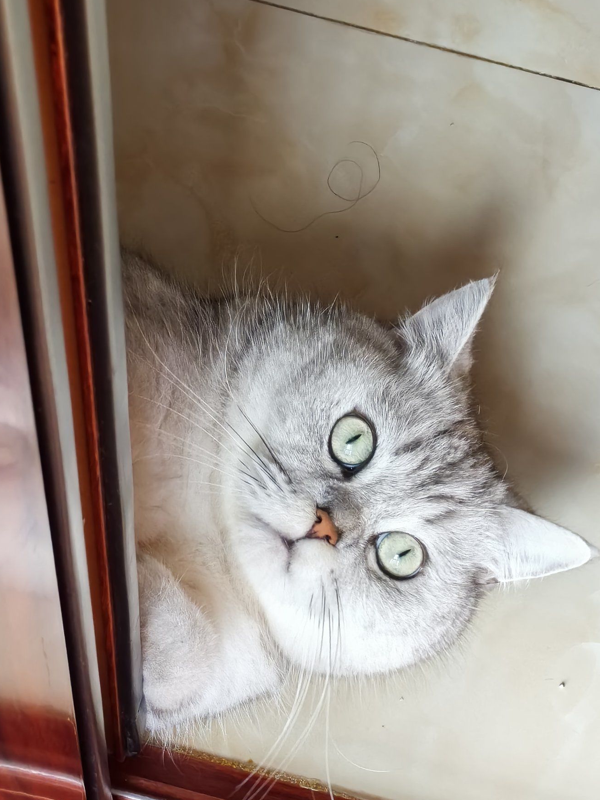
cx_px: 403
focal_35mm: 109
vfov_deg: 18.0
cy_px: 319
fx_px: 2520
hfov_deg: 13.6
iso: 100
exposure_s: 1/100
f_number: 2
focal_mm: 5.75
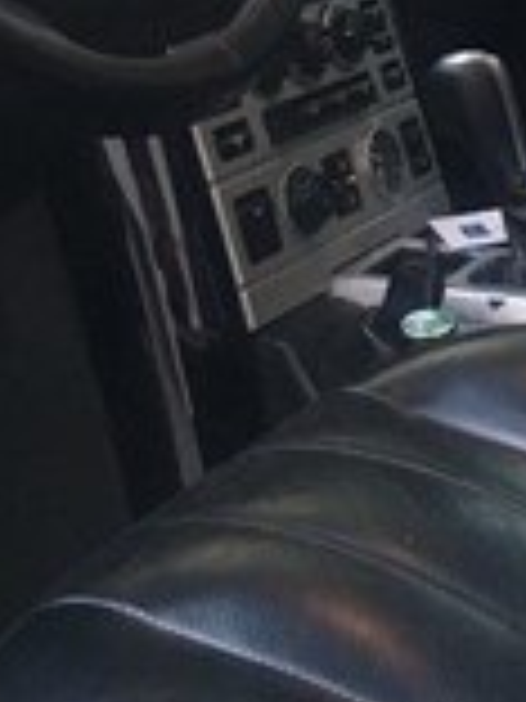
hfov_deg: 15.5
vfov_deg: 18.8
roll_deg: +0.4
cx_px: 616
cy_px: -342
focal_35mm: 92
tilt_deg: +0.4
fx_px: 1864
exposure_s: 1/33
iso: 250
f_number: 2.2
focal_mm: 4.15
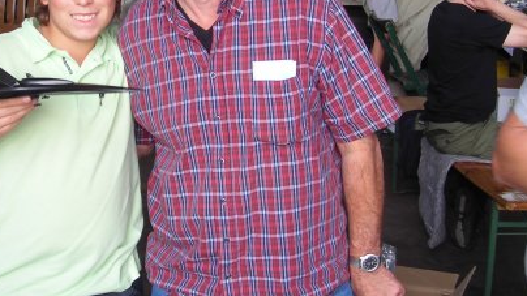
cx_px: 147
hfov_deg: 25.7
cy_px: 21
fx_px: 1146
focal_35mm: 82
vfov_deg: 14.6
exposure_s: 1/33.6
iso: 50
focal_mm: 6.3
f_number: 3.2
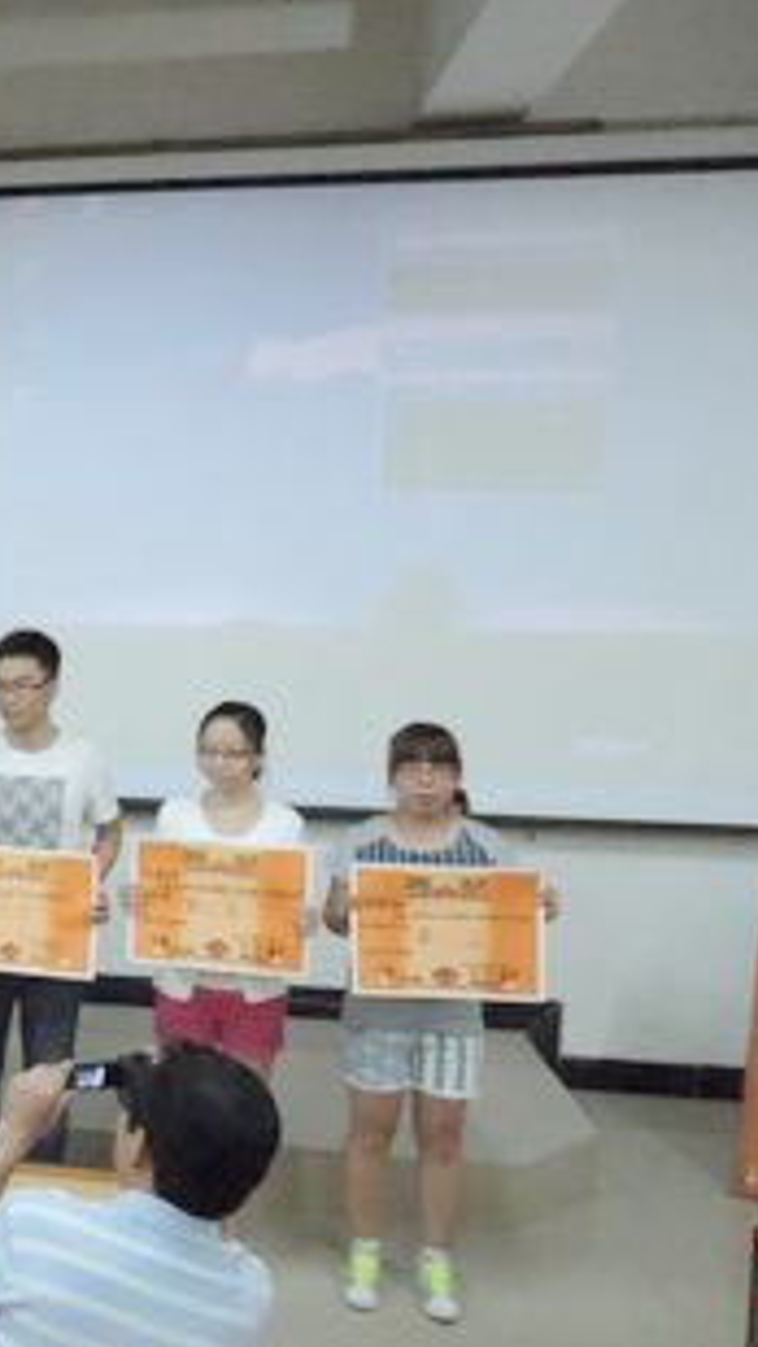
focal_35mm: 37
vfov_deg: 54.0
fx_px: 1321
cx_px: -118
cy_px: 669
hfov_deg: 28.5
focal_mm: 4.5
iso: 3200
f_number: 3.3
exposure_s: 1/250
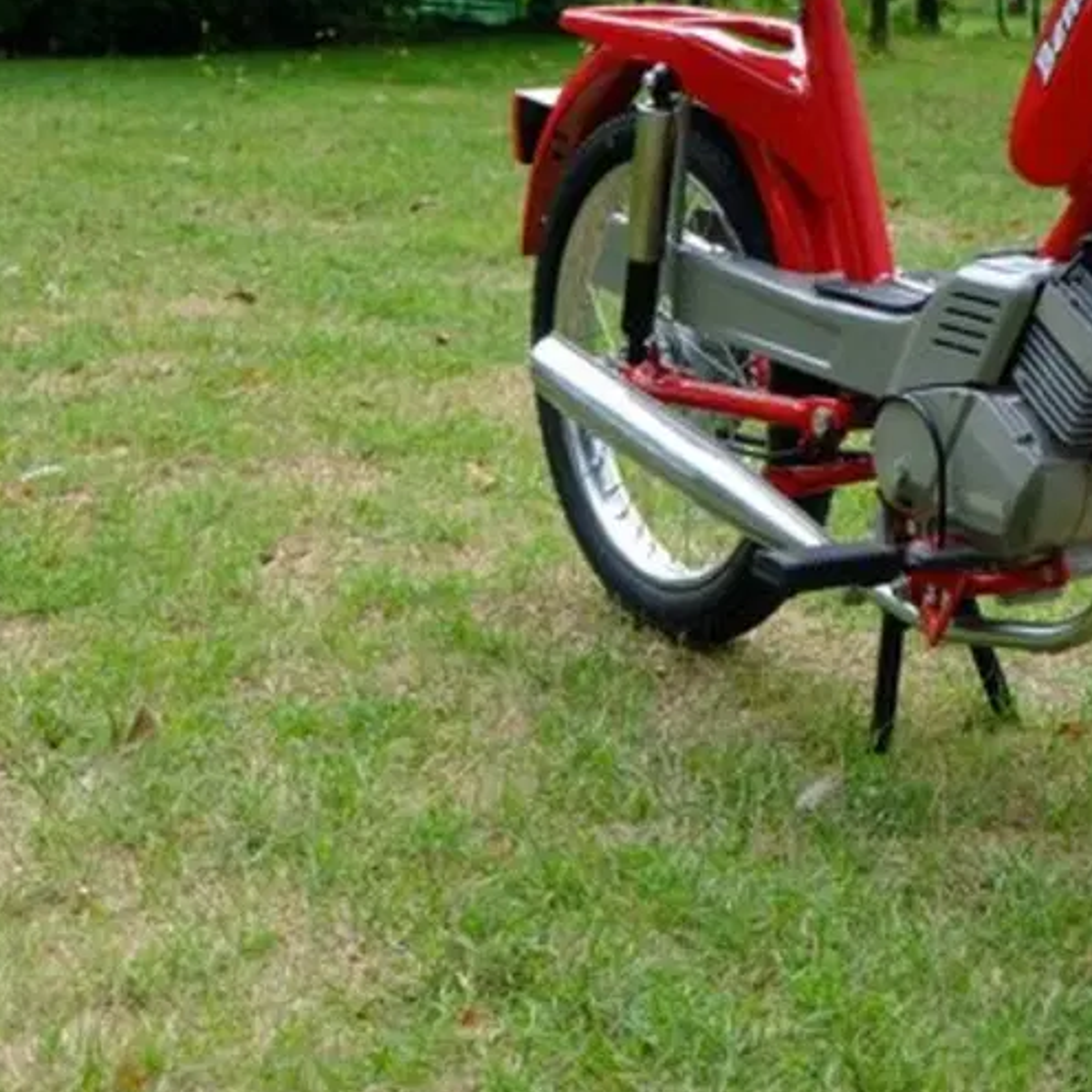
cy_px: 306
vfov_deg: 23.2
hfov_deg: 22.6
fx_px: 2641
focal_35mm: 74
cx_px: 1051
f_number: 4.2
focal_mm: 24.3
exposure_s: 1/850
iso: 800
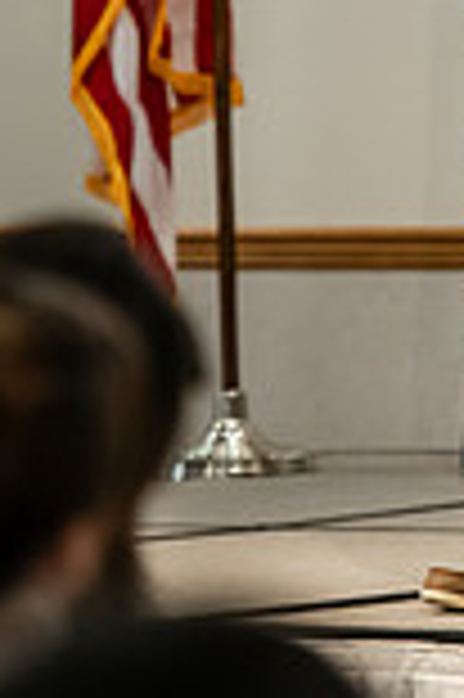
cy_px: -225
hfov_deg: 2.9
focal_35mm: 465
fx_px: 9009
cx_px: 631
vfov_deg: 4.4
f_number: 3.2
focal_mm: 160
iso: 2000
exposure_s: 1/200
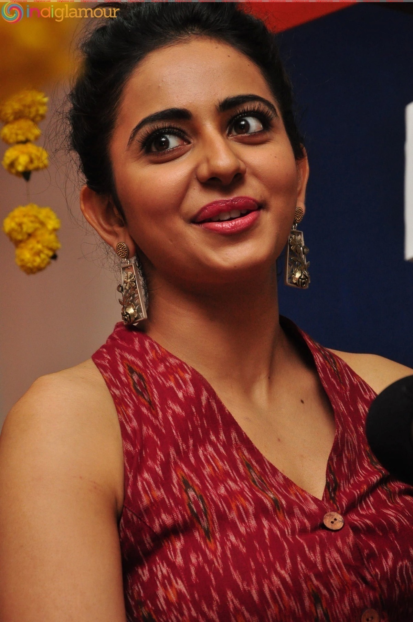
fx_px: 1812
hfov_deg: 13.0
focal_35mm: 105
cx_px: 206
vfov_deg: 19.5
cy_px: 311
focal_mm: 70
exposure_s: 1/125
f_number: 8
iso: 1250
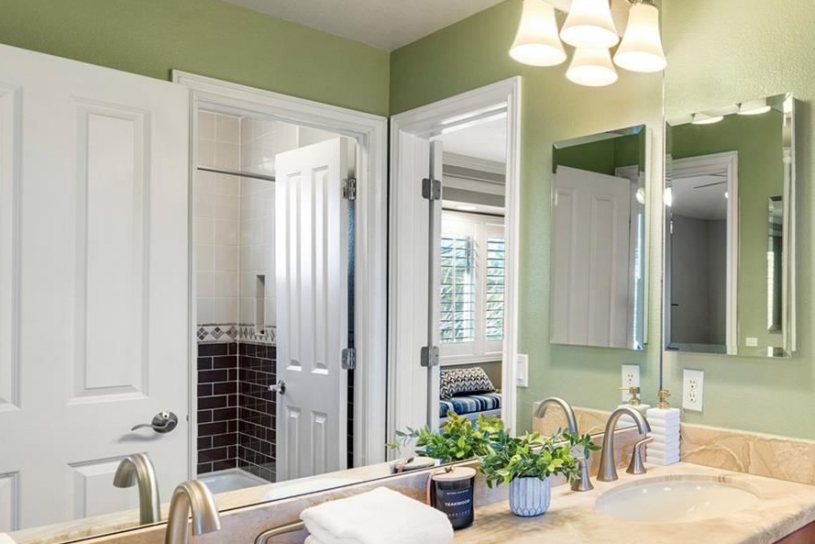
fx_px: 611
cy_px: 295
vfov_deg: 47.9
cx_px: 685
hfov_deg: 60.3
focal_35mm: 27
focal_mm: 15
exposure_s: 1/1.25
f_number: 8
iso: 250
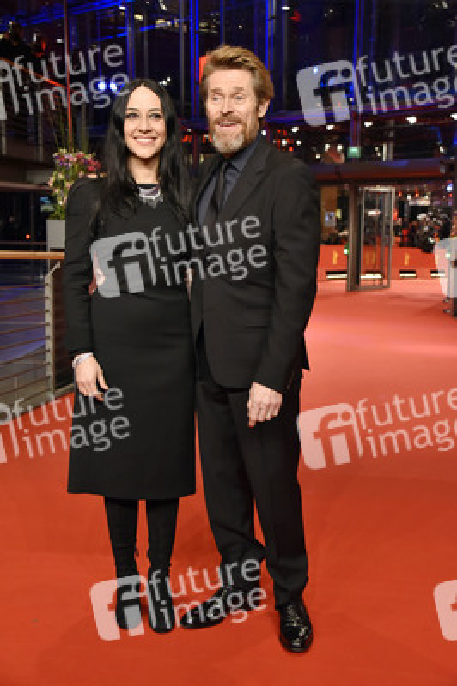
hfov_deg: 29.8
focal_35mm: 45
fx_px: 858
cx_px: 228
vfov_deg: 43.6
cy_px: 343
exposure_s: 1/200
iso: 2500
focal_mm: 45
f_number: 5
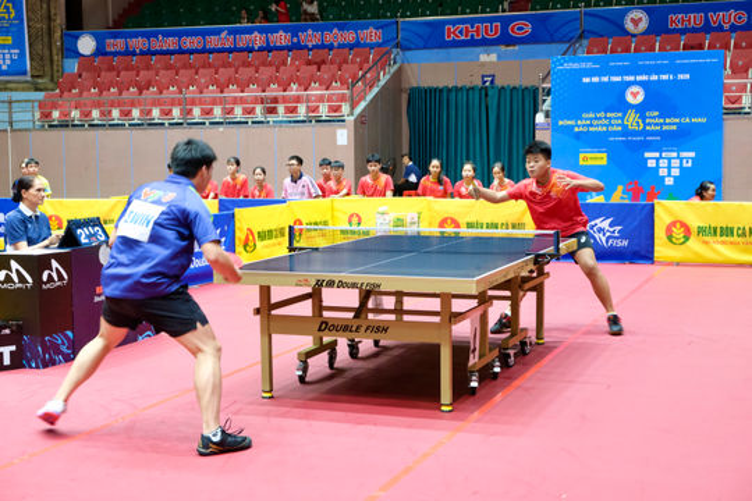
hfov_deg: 35.6
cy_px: 250
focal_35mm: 56
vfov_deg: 24.2
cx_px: 376
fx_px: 1170
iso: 4000
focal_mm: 37.4
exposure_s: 1/100
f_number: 5.6
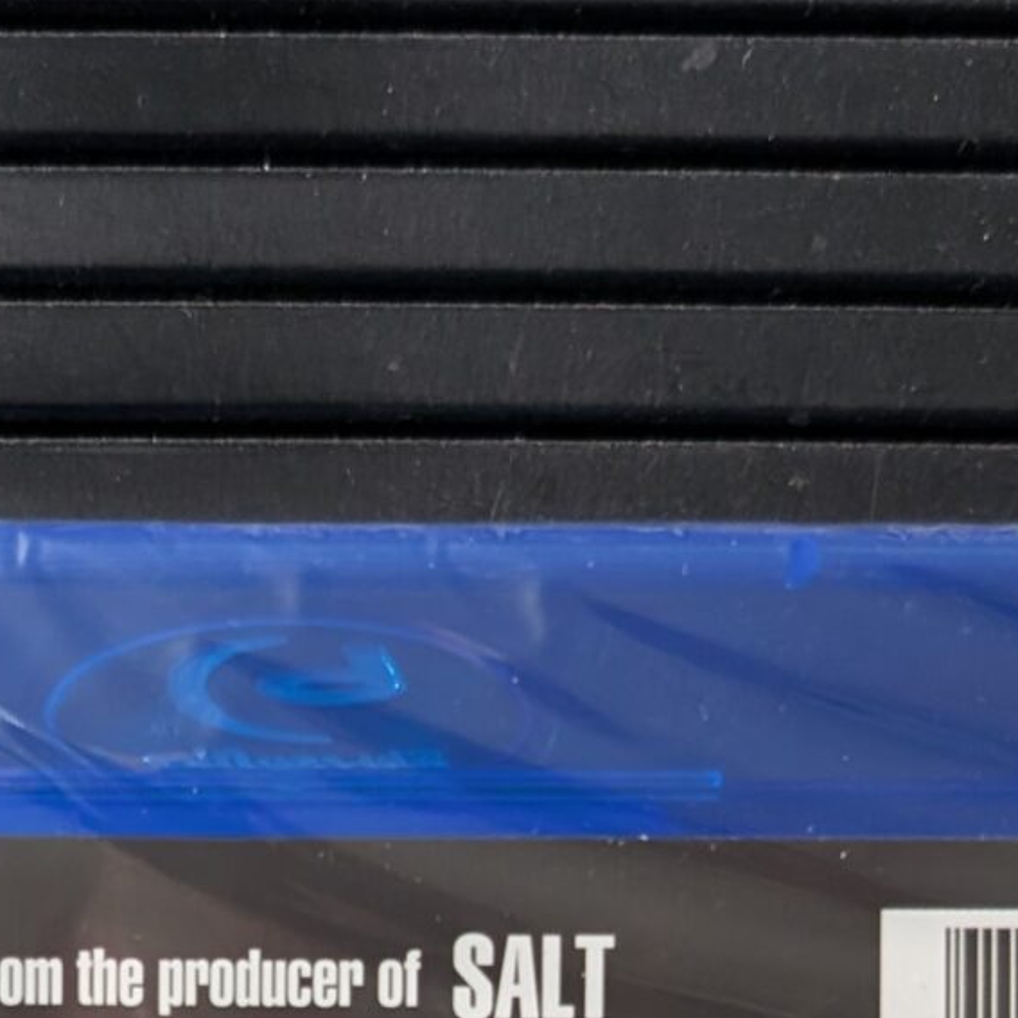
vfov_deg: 16.5
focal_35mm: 96
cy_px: 1517
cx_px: 215
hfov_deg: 18.0
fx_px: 3194
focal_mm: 6.9
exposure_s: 1/120
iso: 880
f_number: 1.68
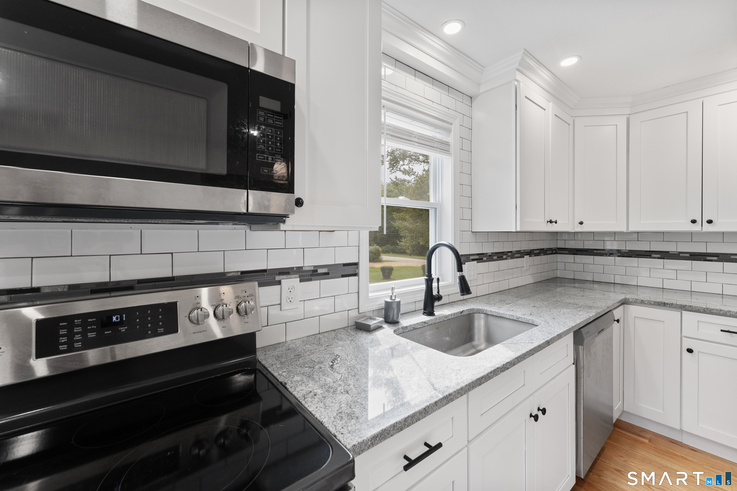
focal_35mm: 14
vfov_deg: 81.2
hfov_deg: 104.3
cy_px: 246
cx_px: 368
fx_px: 287
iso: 800
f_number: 8
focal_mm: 14
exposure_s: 1/20
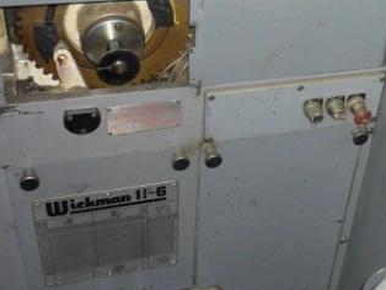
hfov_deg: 29.1
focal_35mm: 63
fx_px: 703
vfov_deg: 23.3
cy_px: 109
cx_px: 368
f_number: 2.8
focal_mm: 5.5
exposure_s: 1/30
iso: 200
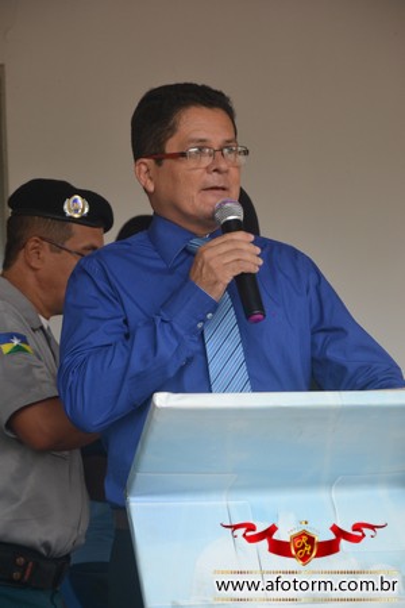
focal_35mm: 135
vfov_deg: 15.2
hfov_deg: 10.2
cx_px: 202
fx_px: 2278
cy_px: 304
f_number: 5.6
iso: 640
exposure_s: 1/125
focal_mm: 90
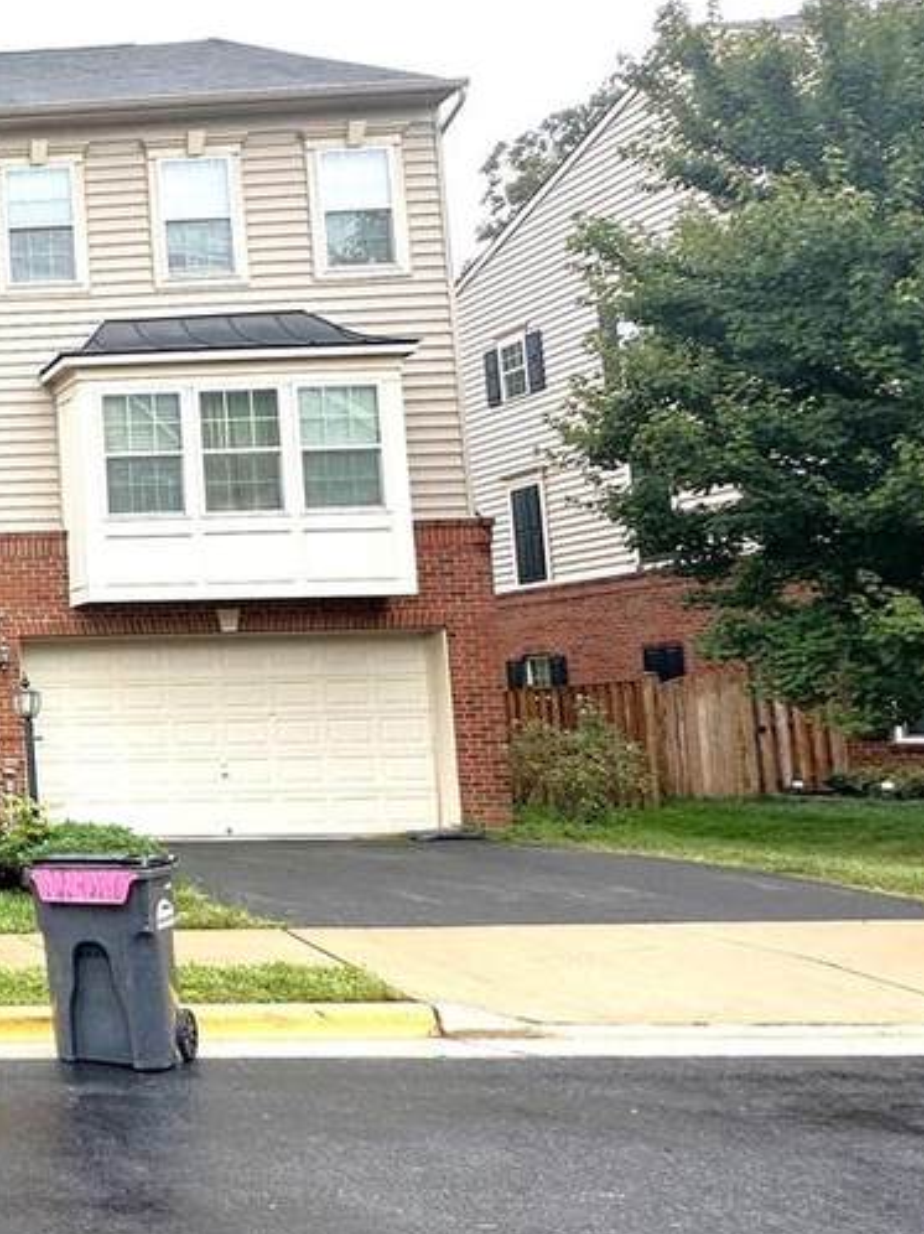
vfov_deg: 51.4
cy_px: 634
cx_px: -545
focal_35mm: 36
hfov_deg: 25.9
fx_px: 1282
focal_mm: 2.22
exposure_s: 1/290
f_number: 2.2
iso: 40
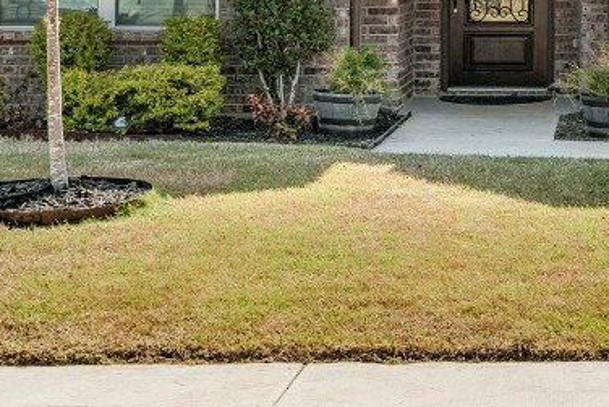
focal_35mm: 101
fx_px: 1709
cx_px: 627
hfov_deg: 19.5
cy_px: -34
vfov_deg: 13.3
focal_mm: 33
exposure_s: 1/320
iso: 100
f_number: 6.3
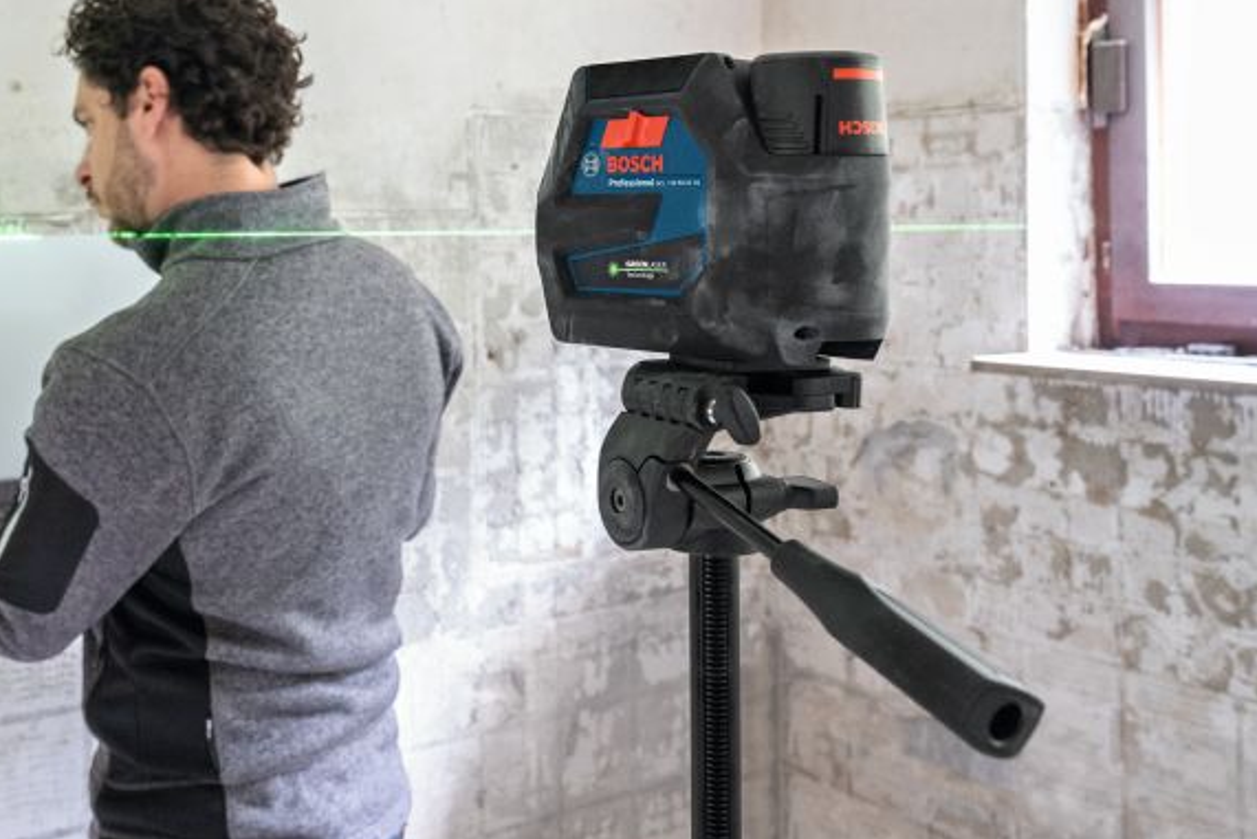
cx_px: 390
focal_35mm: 42
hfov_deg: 45.5
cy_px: 221
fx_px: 1467
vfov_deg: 31.4
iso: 4000
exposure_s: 1/15
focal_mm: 24
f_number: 6.3
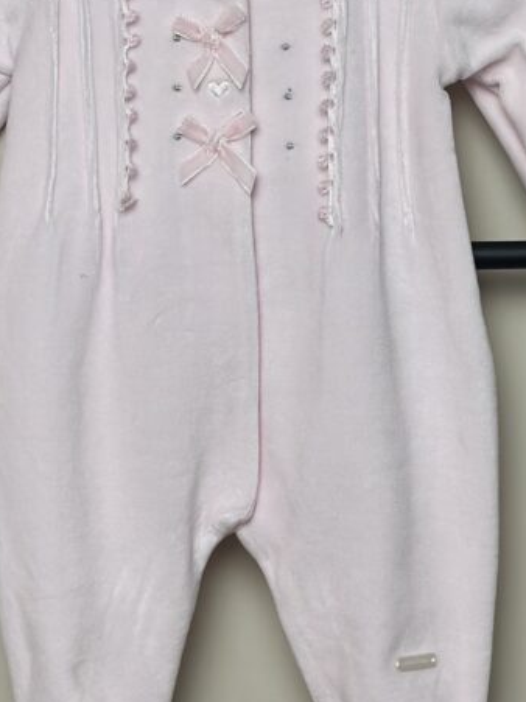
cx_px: 219
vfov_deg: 18.0
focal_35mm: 109
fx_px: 2209
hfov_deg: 13.6
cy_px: 313
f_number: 1.78
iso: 80
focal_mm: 6.86
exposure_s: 1/184
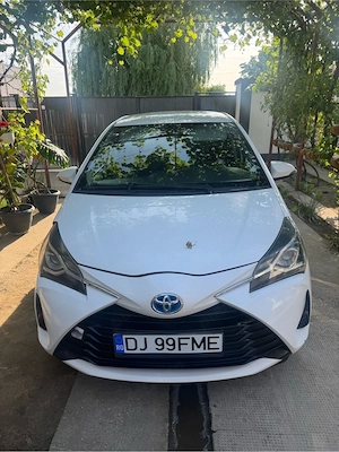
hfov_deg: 56.8
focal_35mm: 24
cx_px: 170
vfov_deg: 71.6
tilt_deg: -19.2
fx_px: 313
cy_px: 226
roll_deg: +1.2
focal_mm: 6.76
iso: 80
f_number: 1.78
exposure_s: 1/966
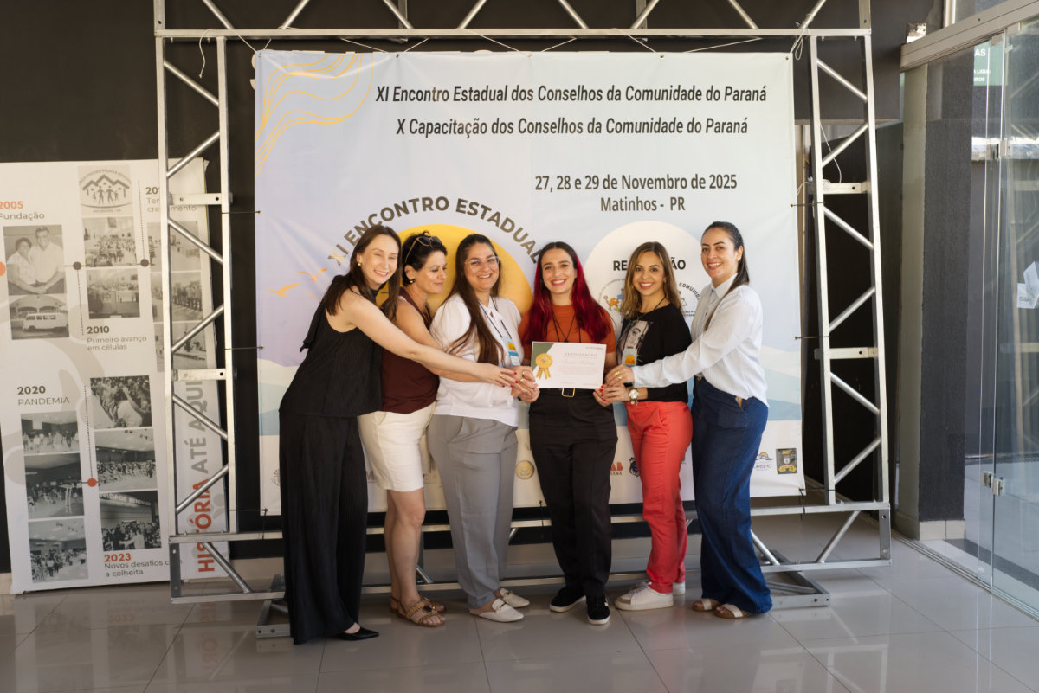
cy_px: 346
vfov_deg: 37.9
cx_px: 520
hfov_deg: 54.4
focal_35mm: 35
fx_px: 1010
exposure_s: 1/100
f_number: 4
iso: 320
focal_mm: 35
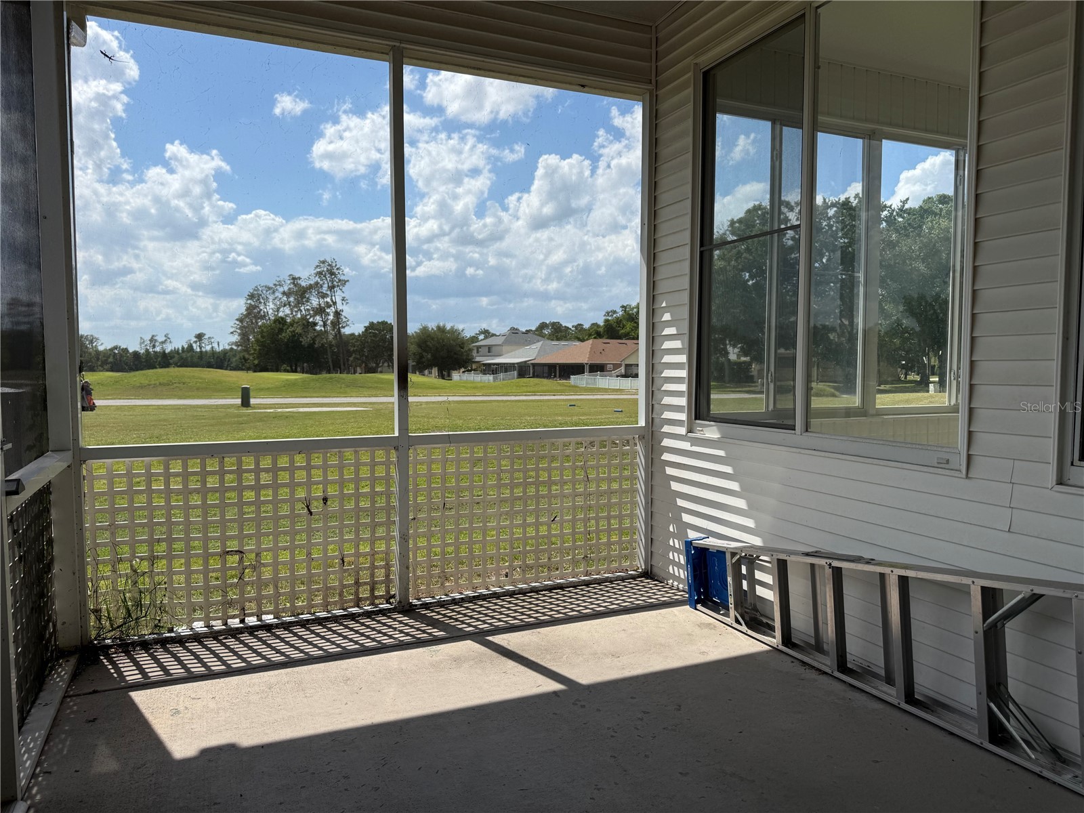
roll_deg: +0.6
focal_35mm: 24
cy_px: 406
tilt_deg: -2.3
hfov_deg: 71.6
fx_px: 752
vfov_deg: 56.8
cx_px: 542
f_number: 1.78
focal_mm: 6.76
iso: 80
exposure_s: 1/5319
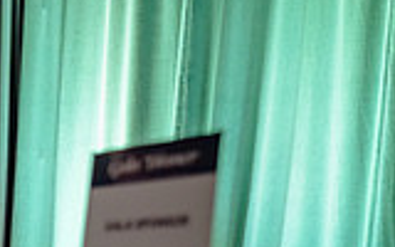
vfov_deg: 12.6
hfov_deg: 19.0
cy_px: 424
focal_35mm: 96
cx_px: -200
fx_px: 1033
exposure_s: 1/40
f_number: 3.5
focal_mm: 26
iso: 800
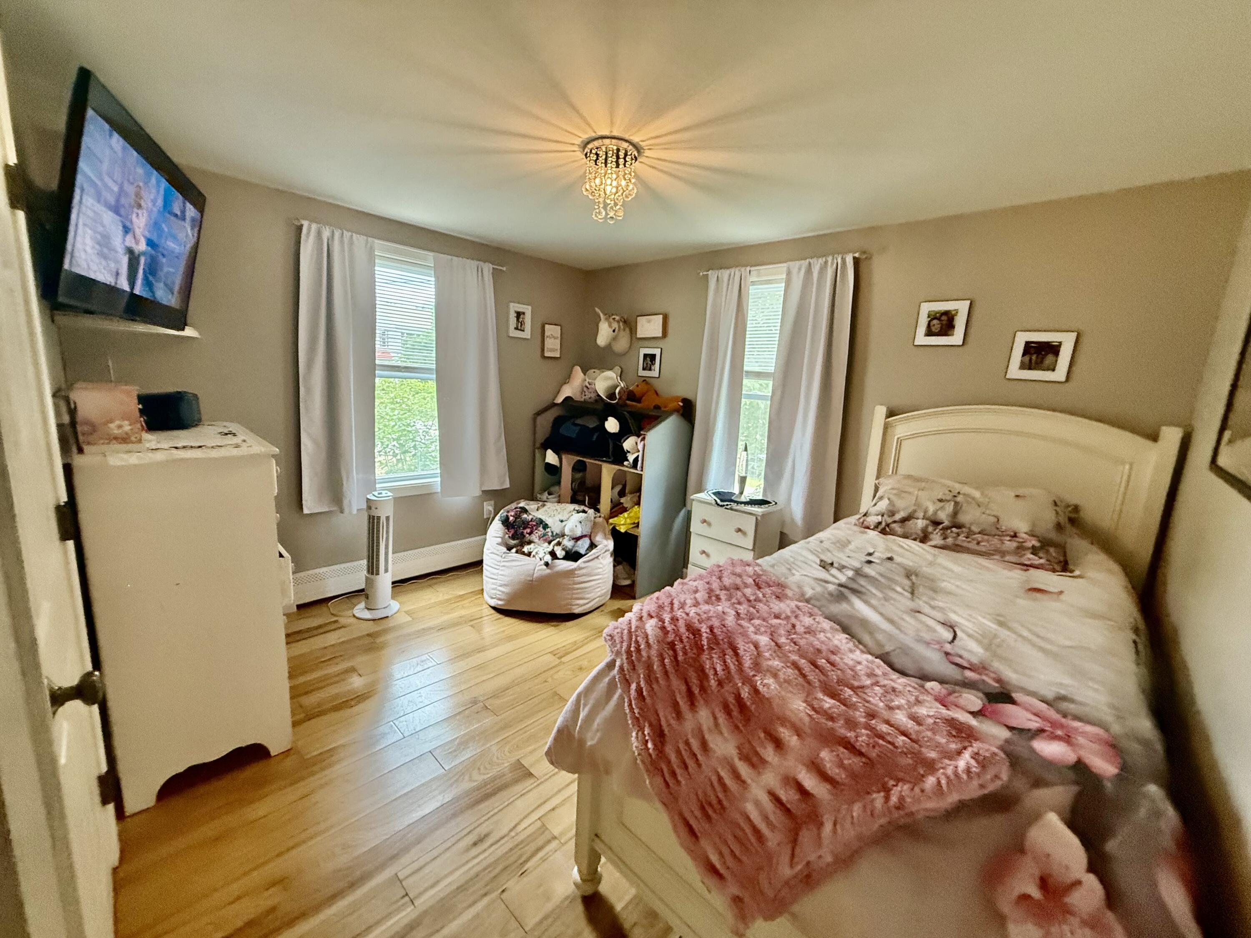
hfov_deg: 102.1
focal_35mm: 14
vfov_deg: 85.7
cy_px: 469
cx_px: 626
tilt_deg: -8.7
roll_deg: -5.2
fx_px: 506
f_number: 2.2
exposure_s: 1/120
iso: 400
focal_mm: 2.22
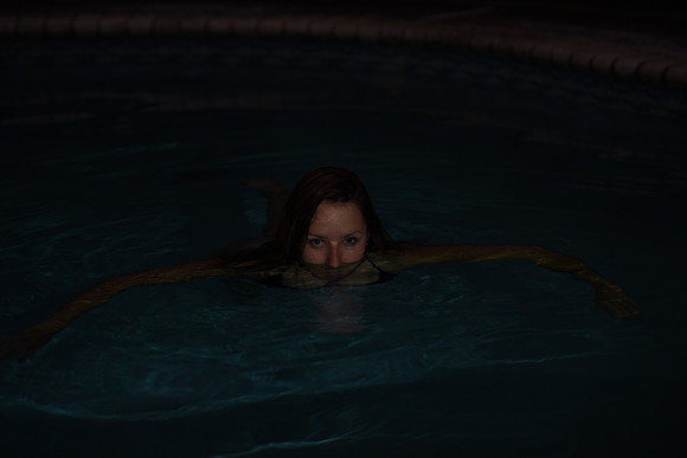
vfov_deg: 14.0
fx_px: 1871
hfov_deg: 20.8
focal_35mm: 98
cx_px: 344
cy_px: 229
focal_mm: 98
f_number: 2.8
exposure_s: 1/80
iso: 400
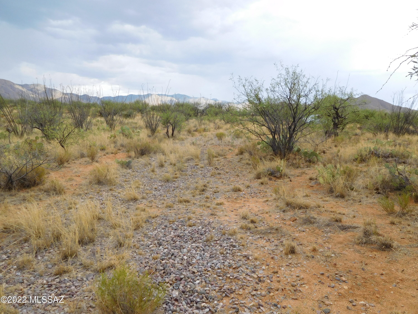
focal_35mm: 25
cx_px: 209
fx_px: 302
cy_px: 157
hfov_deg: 69.4
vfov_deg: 54.9
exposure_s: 1/500
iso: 125
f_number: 3.4
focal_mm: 4.5
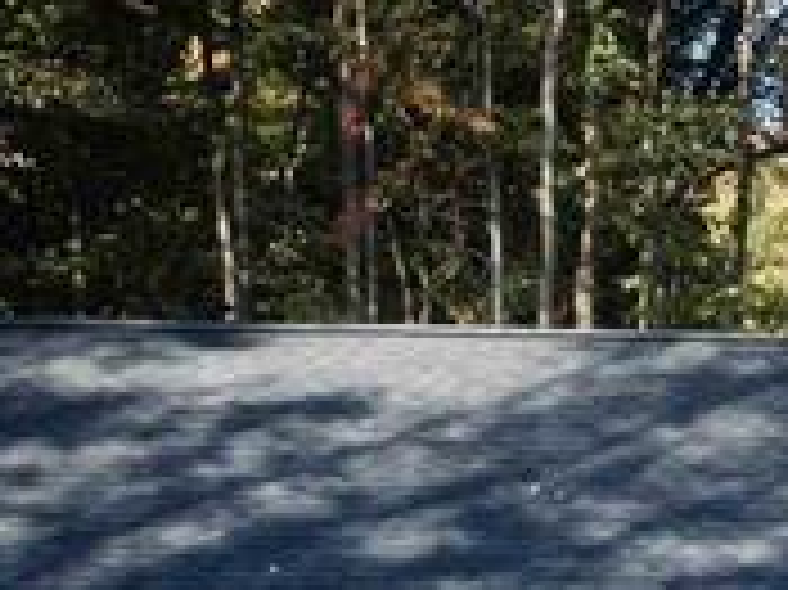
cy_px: 682
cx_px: 1387
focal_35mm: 152
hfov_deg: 12.0
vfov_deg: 9.6
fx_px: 3458
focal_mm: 4.73
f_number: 2.2
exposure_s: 1/380
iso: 100
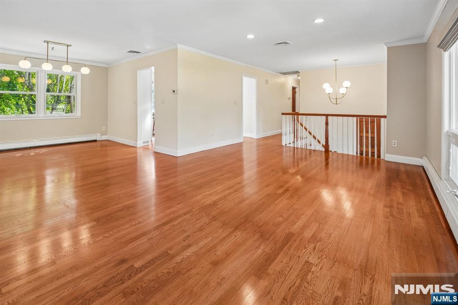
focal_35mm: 14
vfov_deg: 81.2
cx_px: 229
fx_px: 178
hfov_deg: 104.3
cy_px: 152
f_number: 7.1
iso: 1000
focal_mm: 14
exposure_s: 1/50
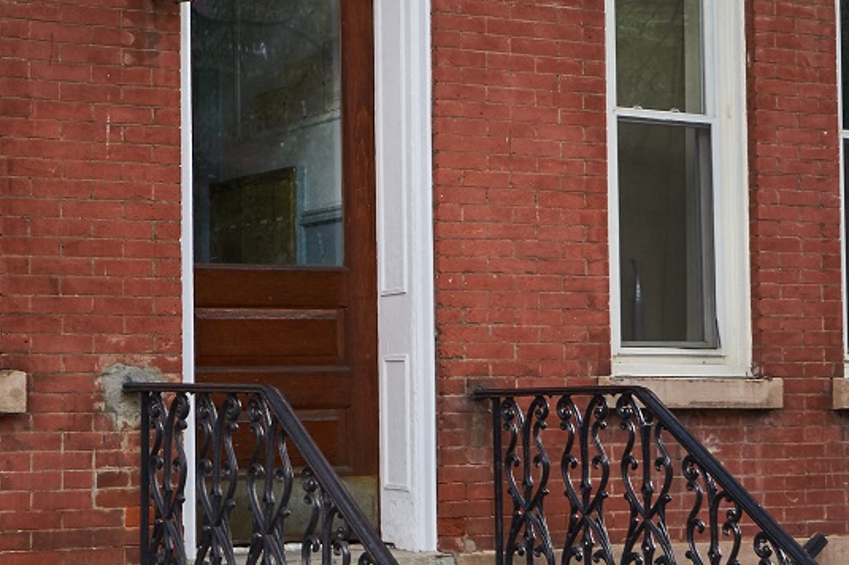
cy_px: 314
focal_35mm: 83
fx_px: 1956
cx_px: 198
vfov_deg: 16.4
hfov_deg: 24.2
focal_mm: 20
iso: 100
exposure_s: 1/13
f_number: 6.3
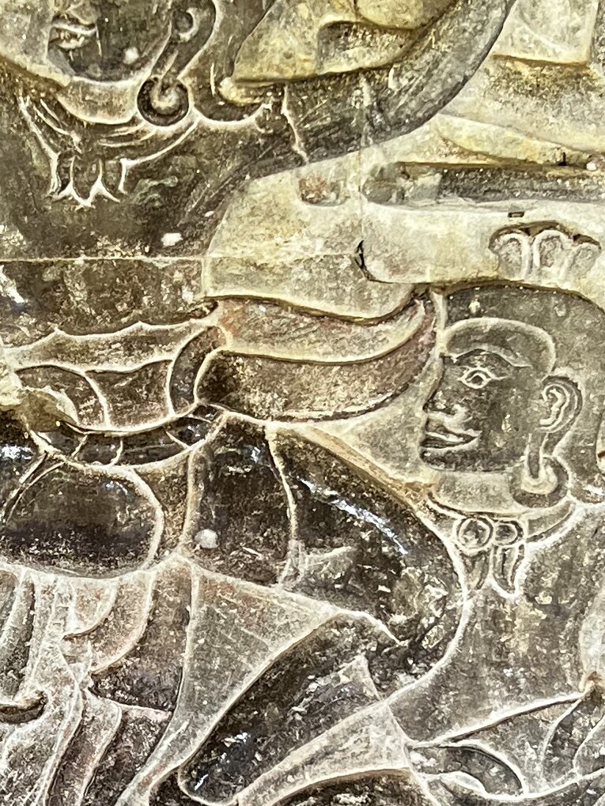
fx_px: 2377
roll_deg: +1.3
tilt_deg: -3.3
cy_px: 436
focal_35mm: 102
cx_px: 110
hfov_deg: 14.4
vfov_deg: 19.3
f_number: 1.5
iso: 125
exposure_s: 1/102
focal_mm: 5.7
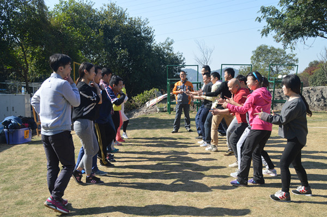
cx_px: 164
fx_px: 340
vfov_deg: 35.4
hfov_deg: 51.4
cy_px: 108
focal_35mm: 38
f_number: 7.1
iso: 100
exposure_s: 1/200
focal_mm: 25
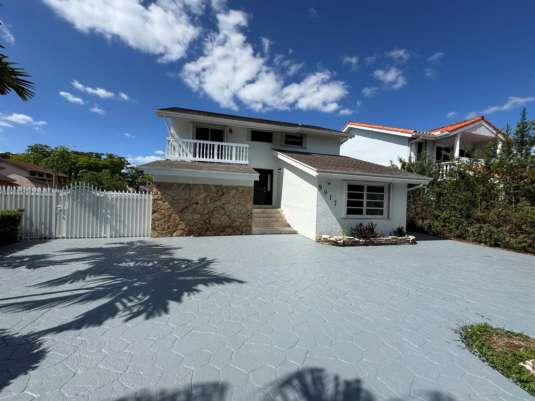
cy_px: 200
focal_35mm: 14
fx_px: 216
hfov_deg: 102.1
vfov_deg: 85.7
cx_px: 268
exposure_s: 1/3390
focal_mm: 2.22
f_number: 2.2
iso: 50
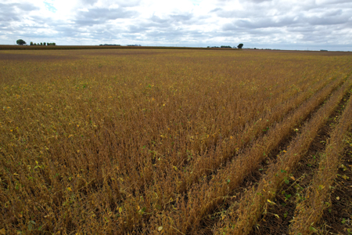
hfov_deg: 78.6
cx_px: 176
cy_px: 118
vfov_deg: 57.2
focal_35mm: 22
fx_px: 215
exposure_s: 1/1500
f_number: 2.8
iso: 100
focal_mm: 8.38
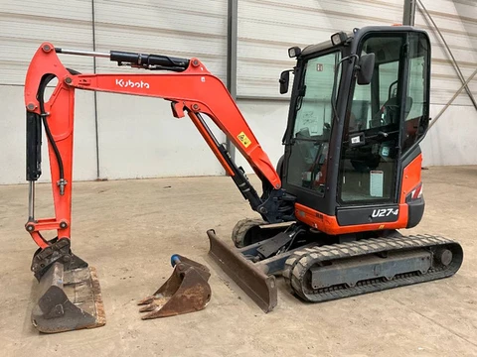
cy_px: 178
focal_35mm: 29
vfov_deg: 48.2
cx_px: 238
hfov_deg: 61.7
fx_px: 400
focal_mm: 3
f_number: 1.8
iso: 200
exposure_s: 1/60
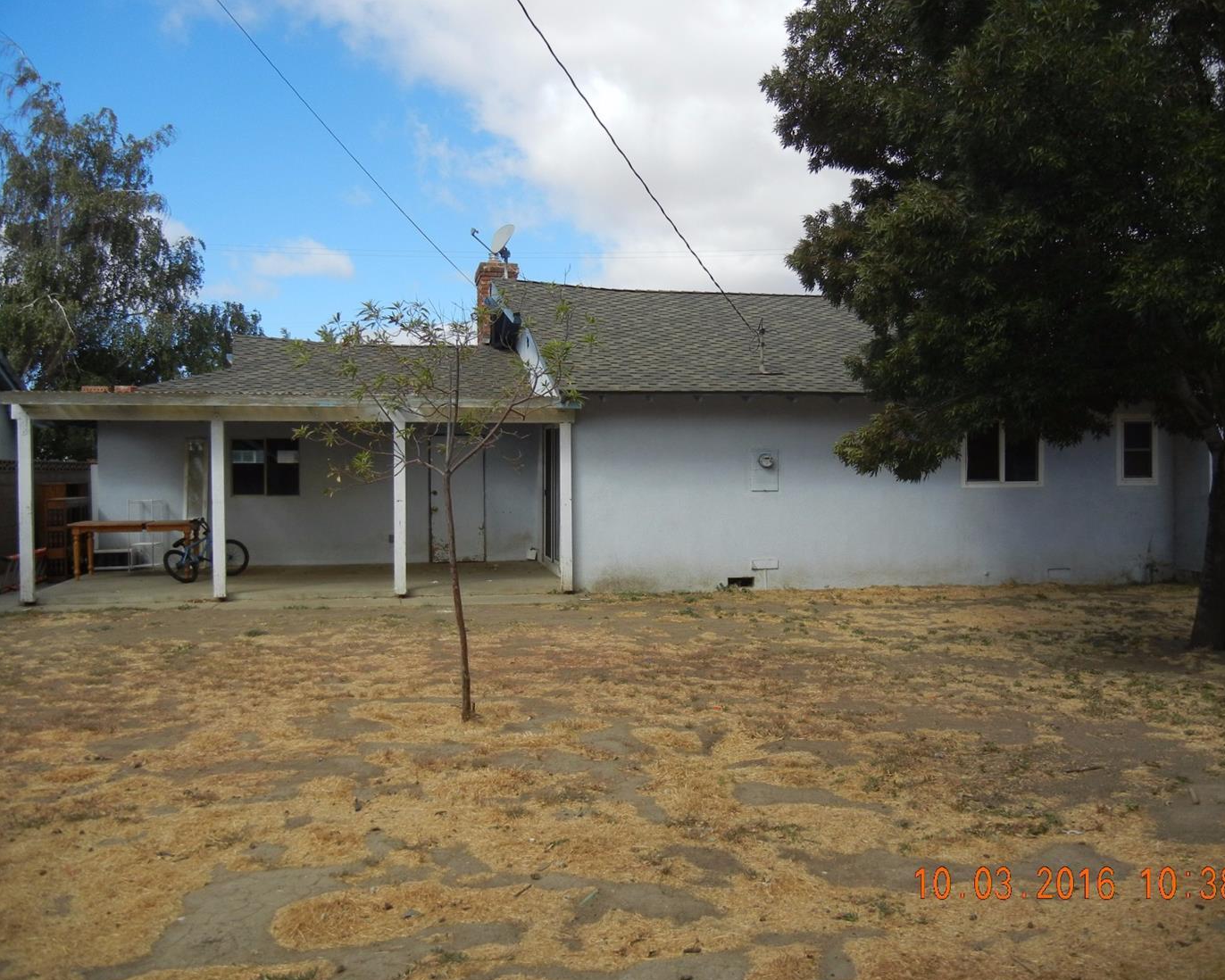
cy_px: 486
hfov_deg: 55.6
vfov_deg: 45.8
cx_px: 654
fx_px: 1160
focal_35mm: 32
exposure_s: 1/330
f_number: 7
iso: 160
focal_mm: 5.4
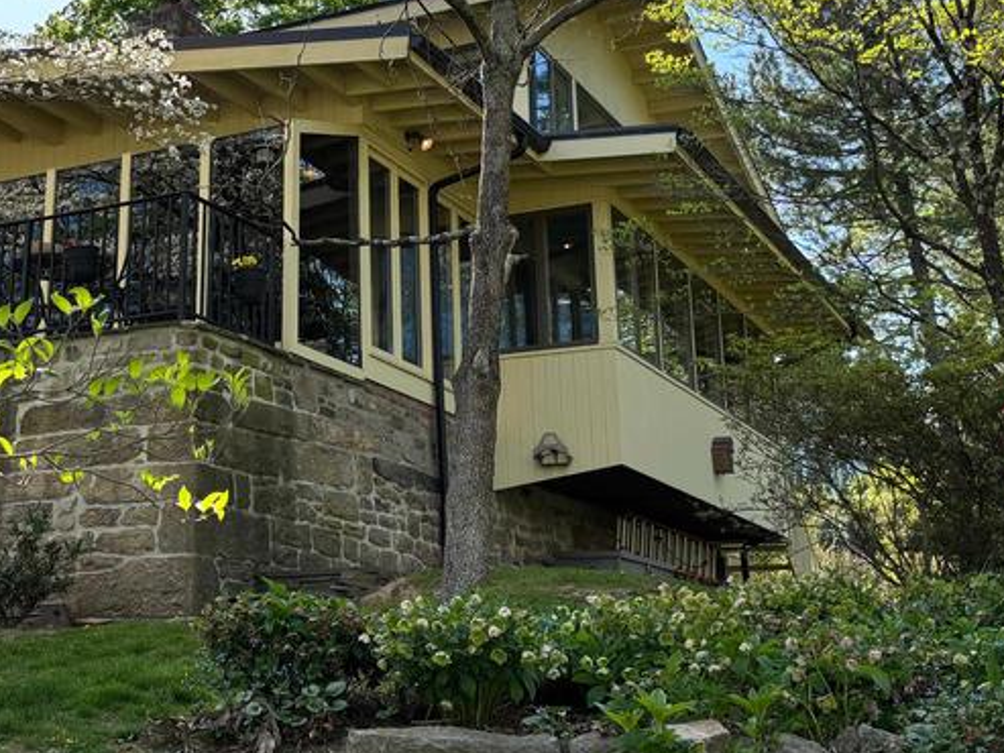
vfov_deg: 26.8
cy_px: 216
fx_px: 1567
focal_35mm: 54
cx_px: 314
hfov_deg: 35.1
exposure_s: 1/1233
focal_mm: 5.96
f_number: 1.6
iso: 50
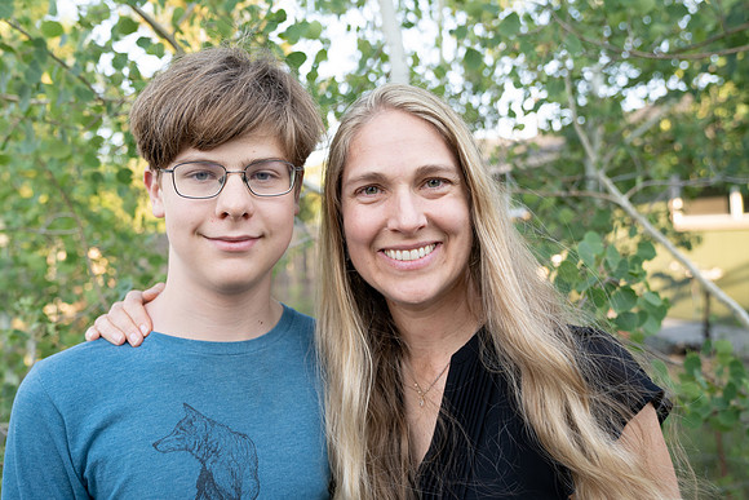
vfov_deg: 38.6
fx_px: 713
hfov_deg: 55.3
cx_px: 335
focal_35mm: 34
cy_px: 224
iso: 320
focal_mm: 31
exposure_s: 1/160
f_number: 3.5
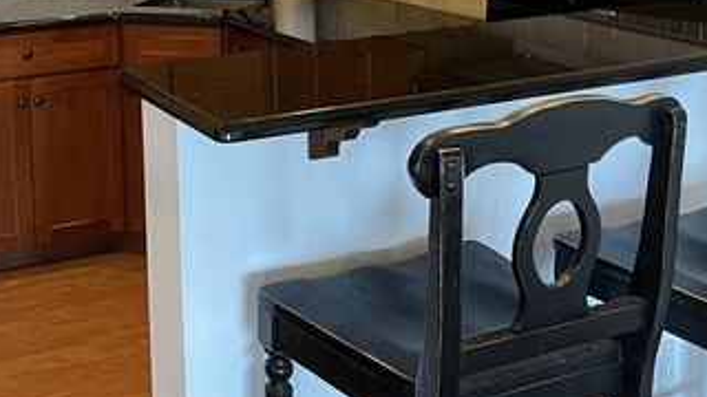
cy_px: -9
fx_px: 1106
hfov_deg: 34.5
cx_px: 154
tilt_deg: -7.5
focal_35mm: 59
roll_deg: +2.3
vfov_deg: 19.7
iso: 320
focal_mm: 5.1
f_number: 1.6
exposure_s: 1/60
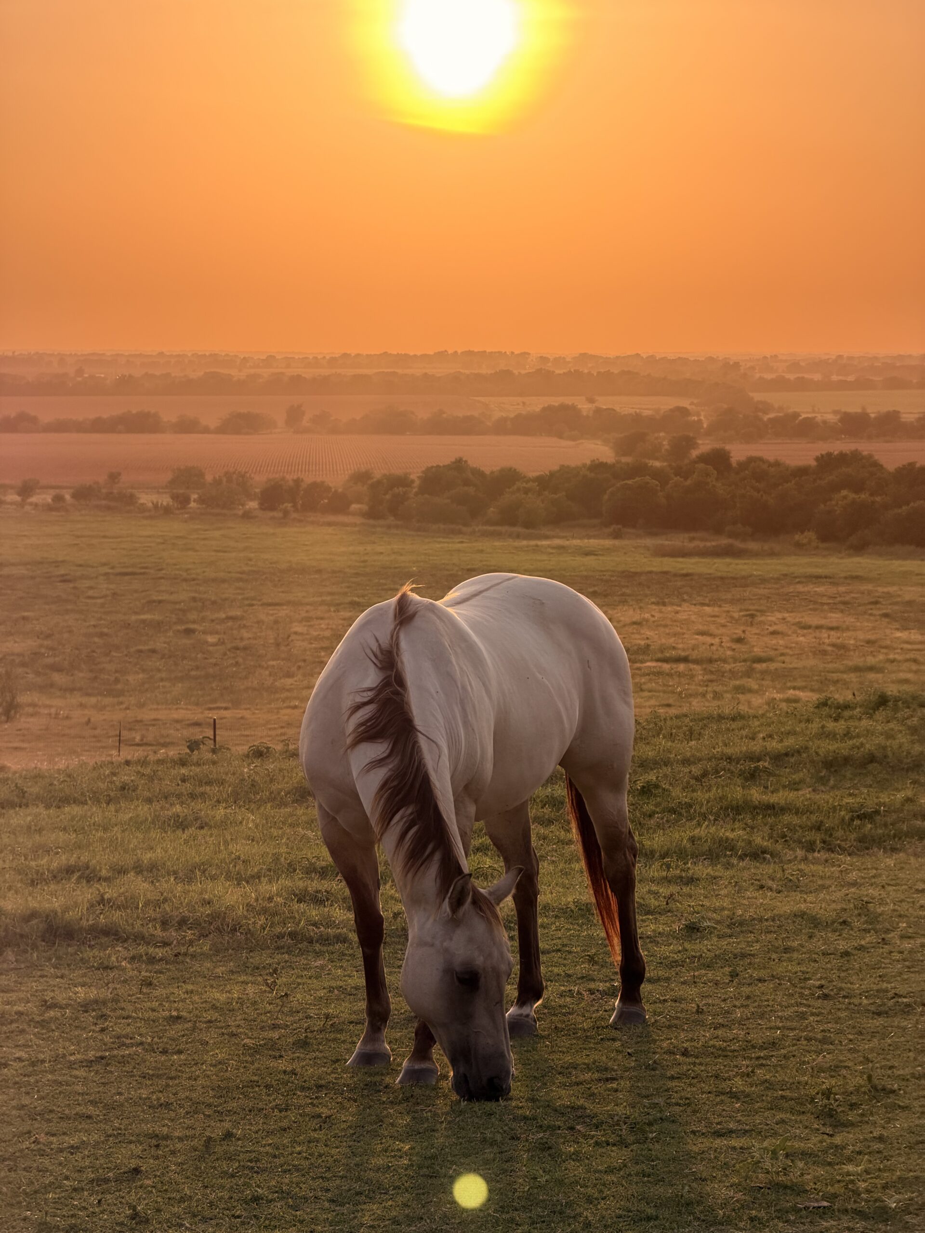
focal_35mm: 100
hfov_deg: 14.8
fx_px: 3563
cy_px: 616
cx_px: 462
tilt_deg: -3.9
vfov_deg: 19.6
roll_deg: +0.2
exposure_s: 1/638
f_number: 2.8
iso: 50
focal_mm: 16.89
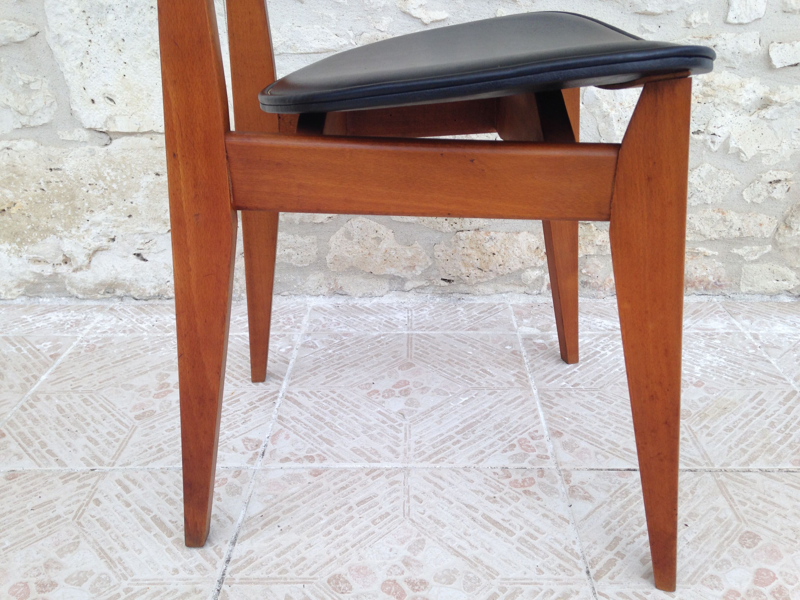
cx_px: 400
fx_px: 763
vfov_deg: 42.9
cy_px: 300
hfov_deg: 55.4
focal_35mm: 33
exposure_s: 1/207
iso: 50
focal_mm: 4.12
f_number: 2.4
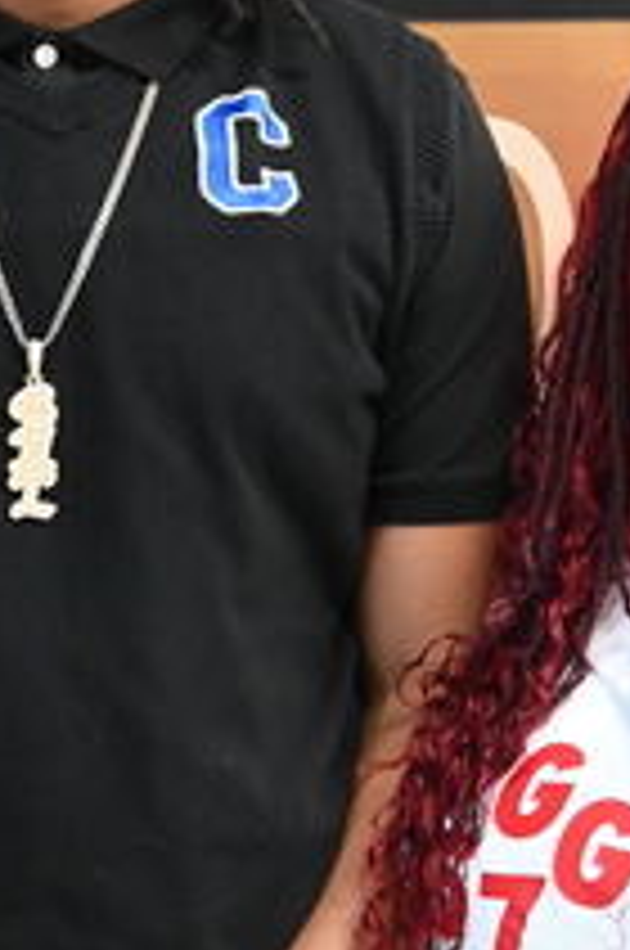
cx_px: -101
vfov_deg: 12.7
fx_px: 4214
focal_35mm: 160
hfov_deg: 8.5
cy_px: 923
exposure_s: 1/60
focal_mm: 33
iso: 3200
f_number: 4
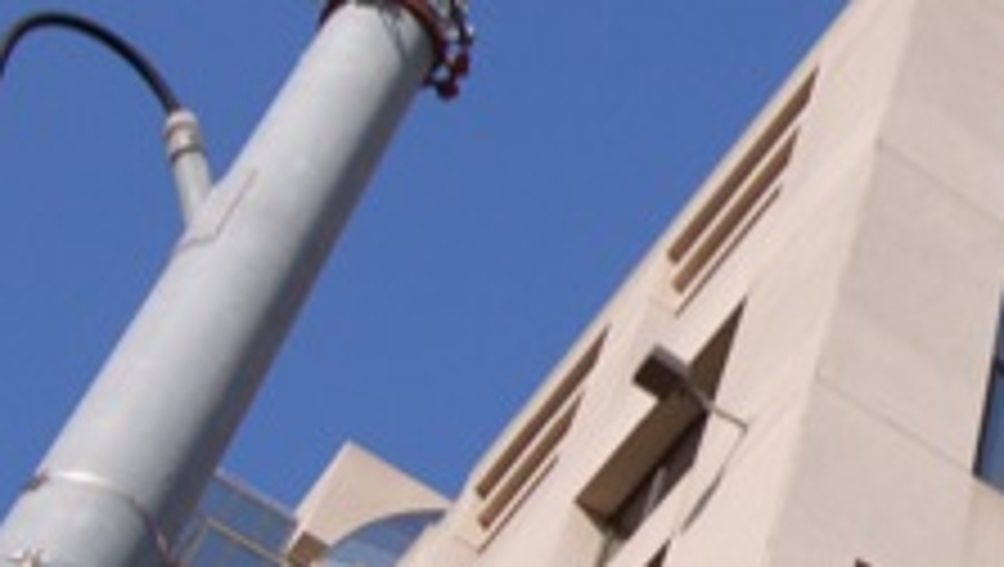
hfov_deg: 20.2
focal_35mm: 99
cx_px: 1216
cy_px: 160
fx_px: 2638
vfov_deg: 12.2
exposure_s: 1/400
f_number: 10
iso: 400
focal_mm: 22
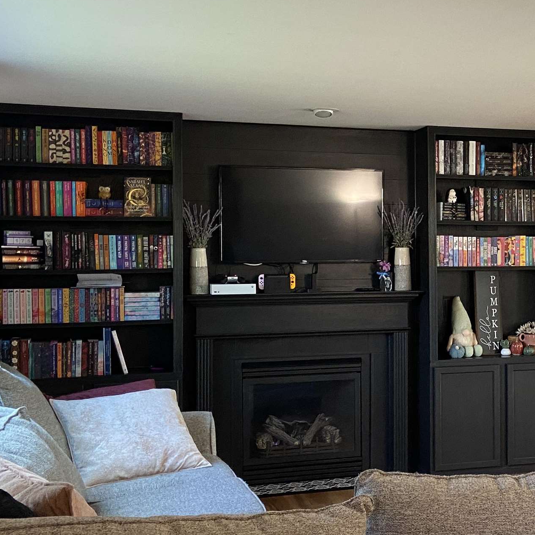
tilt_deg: -0.3
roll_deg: +0.3
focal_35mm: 56
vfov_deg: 30.6
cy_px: 272
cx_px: 481
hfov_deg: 29.3
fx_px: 979
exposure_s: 1/60
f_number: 1.8
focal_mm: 4.25
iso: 200
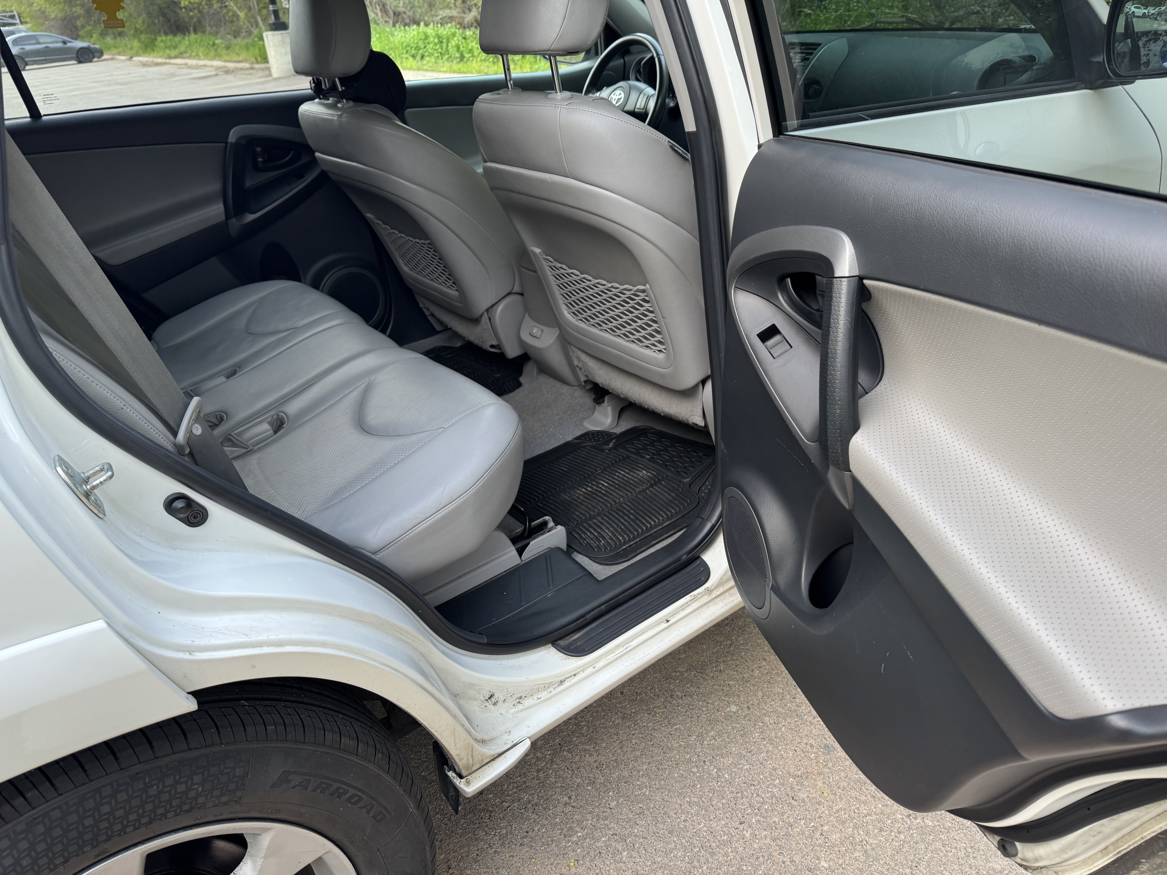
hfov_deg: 71.6
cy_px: 438
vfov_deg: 56.8
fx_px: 809
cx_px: 584
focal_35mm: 24
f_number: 1.78
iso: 125
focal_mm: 6.76
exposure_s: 1/121
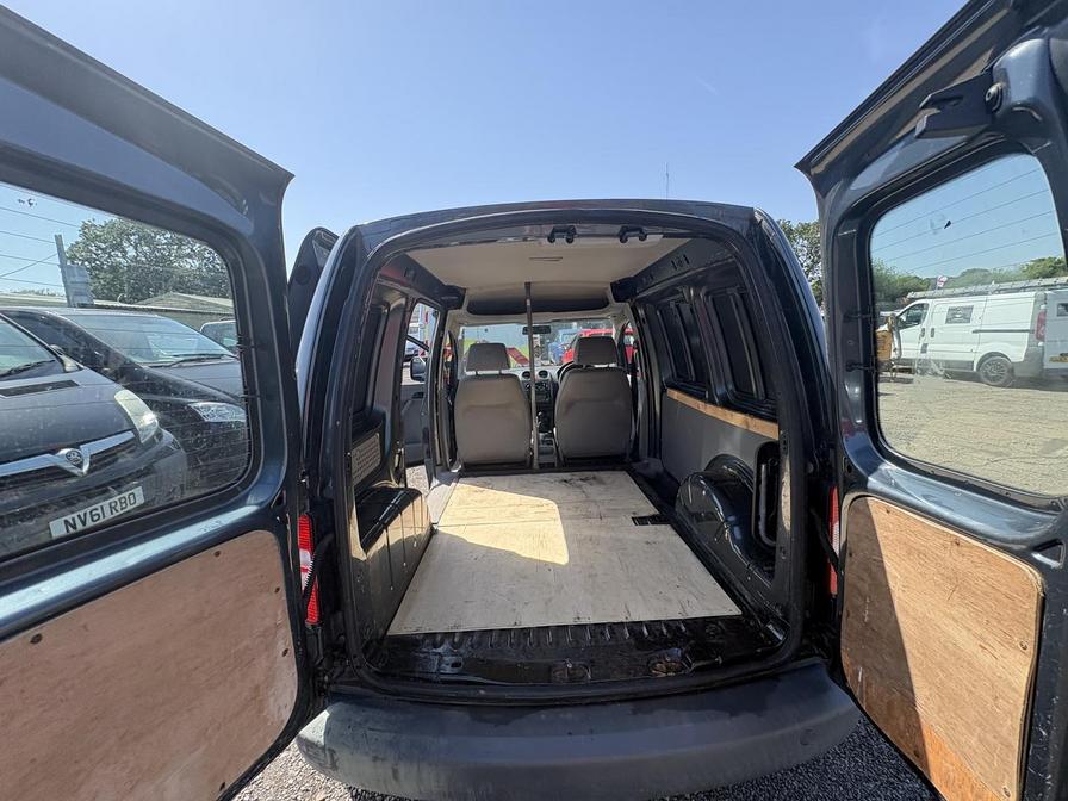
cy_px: 400
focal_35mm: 14
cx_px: 534
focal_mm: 2.22
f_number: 2.2
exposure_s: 1/552
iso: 64
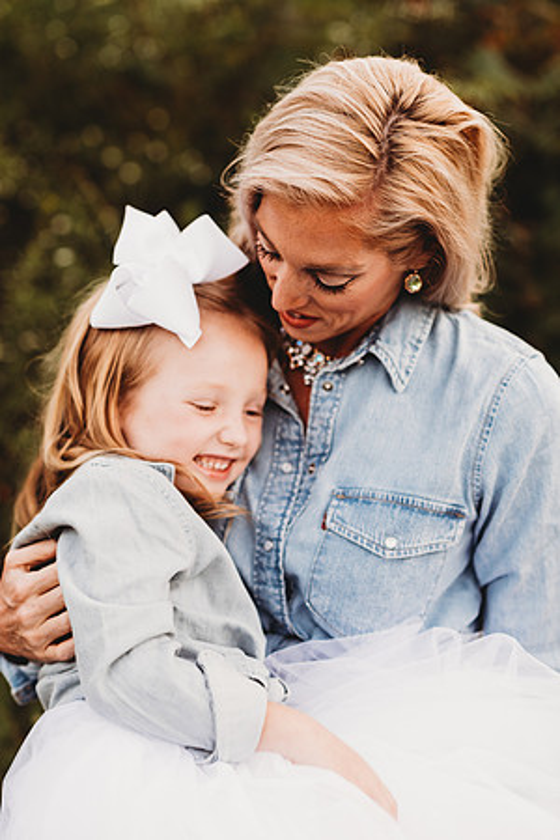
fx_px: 1983
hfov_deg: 16.1
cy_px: 420
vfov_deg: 23.9
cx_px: 280
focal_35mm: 85
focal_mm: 85
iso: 125
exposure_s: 1/200
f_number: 2.2
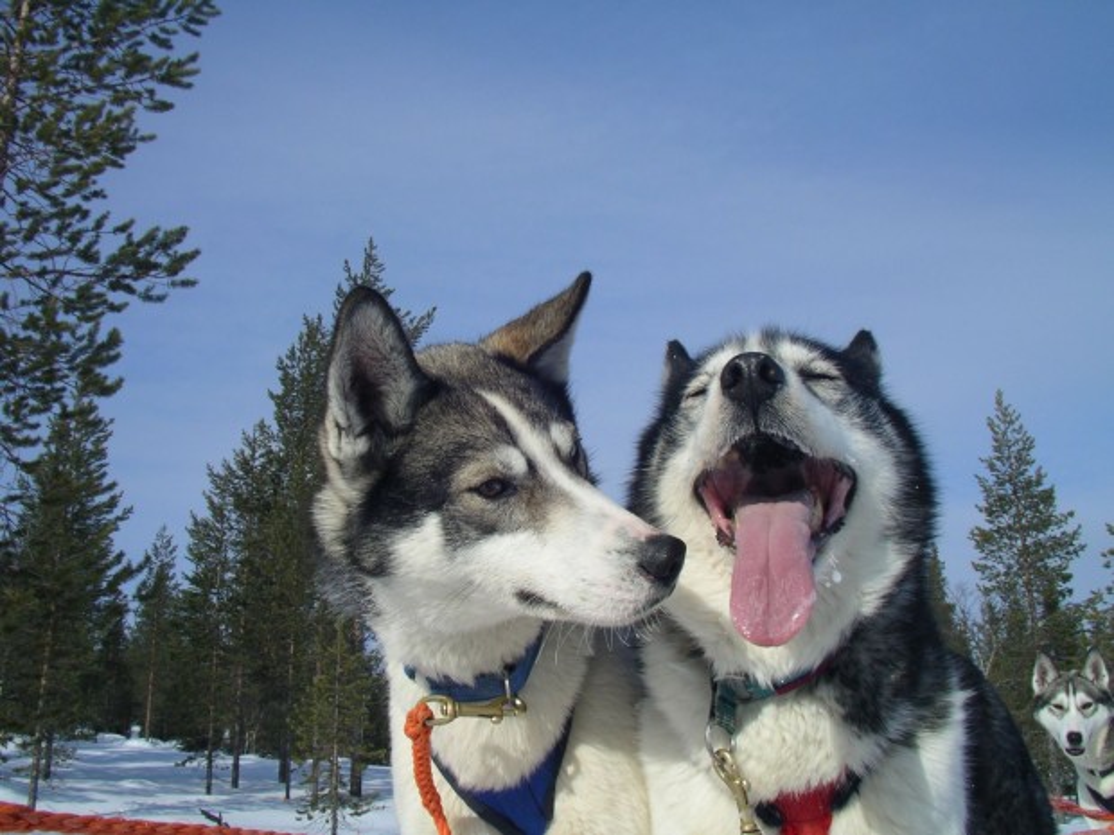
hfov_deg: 50.1
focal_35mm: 37
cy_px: 418
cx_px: 557
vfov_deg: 38.7
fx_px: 1191
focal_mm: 5.7
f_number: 6.9
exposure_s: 1/250
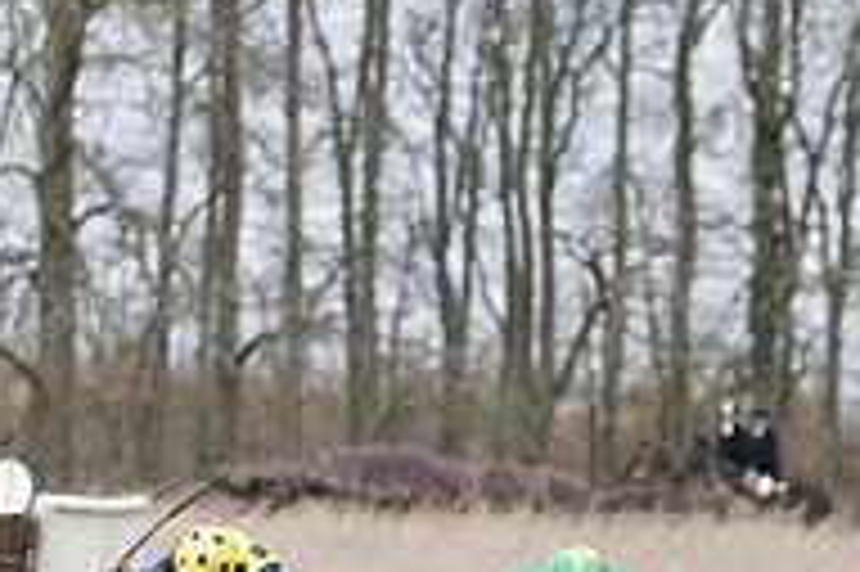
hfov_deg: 1.6
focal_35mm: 1277
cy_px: 772
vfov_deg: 1.1
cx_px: 491
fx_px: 30479
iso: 500
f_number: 4
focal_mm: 280
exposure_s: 1/1250
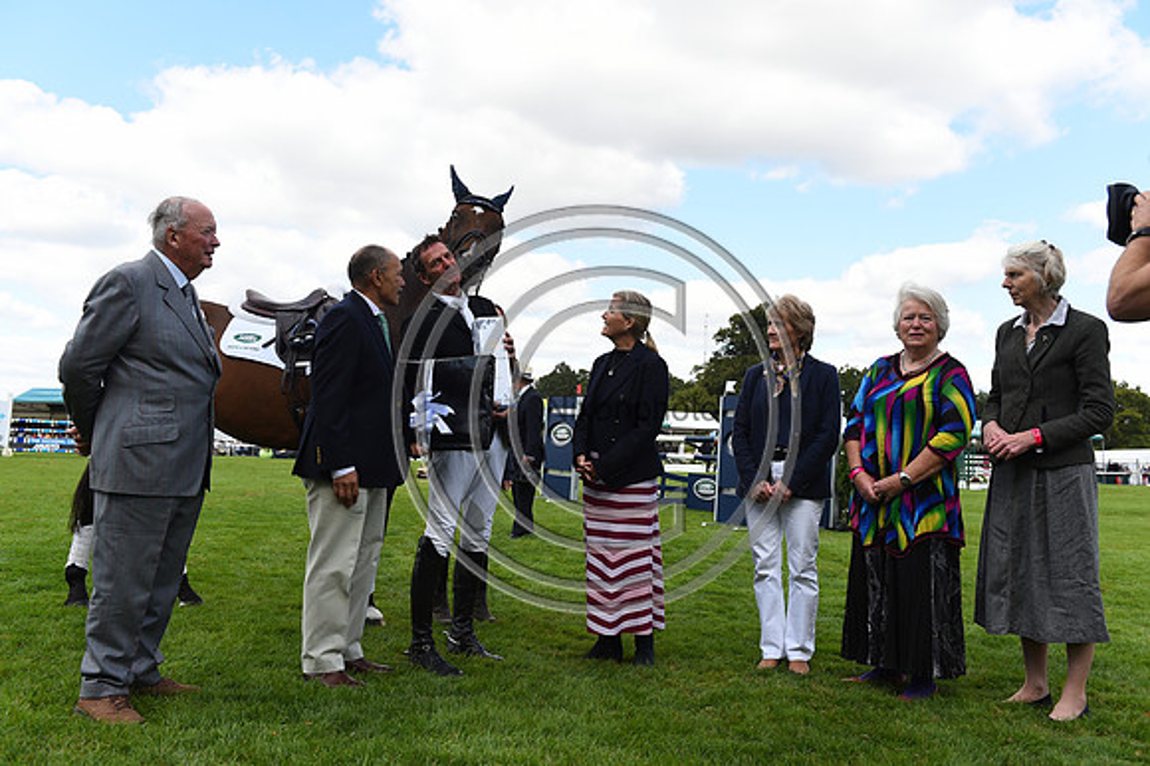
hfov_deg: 58.7
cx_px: 575
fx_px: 1022
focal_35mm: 32
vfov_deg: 41.1
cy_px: 383
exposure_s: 1/1600
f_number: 5.6
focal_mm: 32
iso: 640
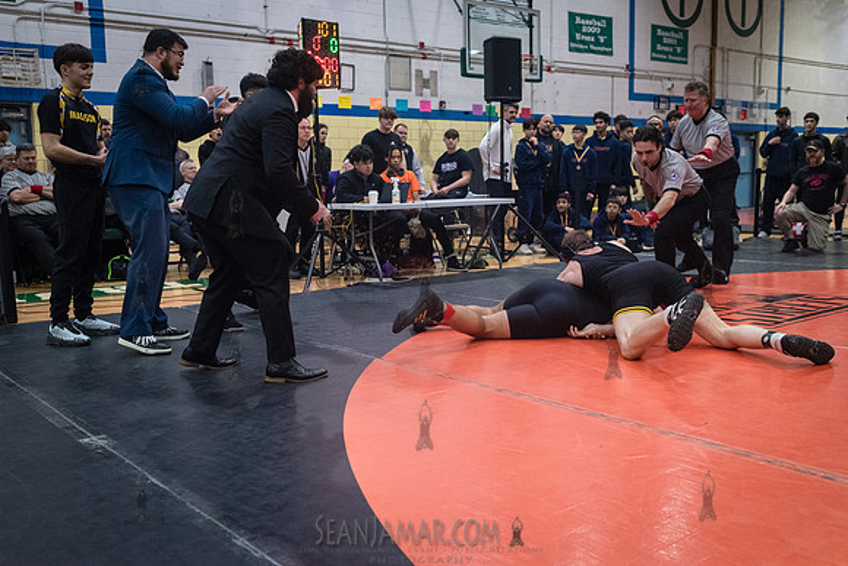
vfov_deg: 37.9
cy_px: 283
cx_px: 424
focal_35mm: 35
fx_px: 825
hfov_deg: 54.4
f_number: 4
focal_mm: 35
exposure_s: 1/400
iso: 8000
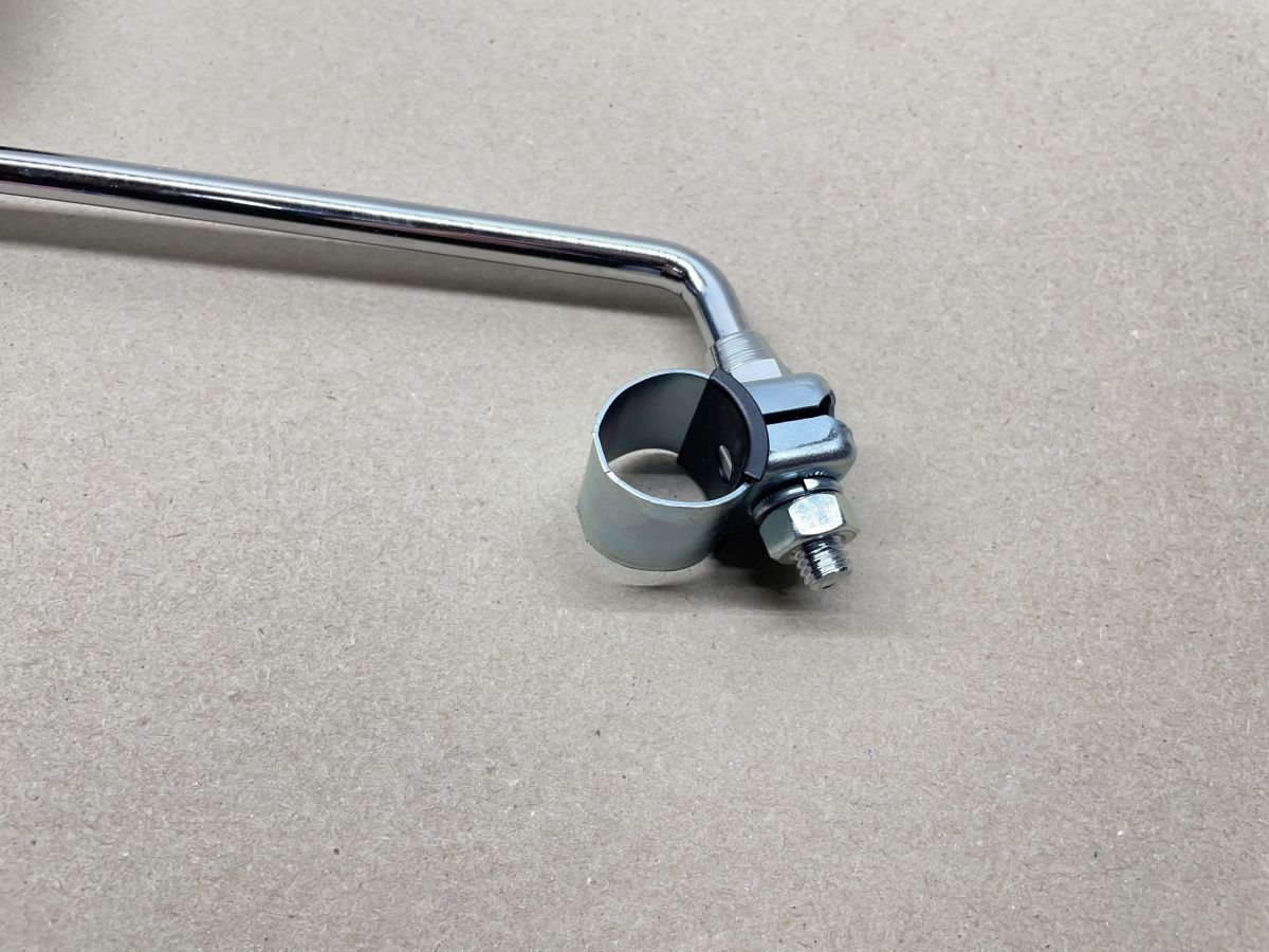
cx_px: 634
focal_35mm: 26
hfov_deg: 67.3
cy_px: 476
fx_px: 953
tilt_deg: -70.6
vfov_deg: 53.1
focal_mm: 4.2
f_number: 1.6
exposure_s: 1/100
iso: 80
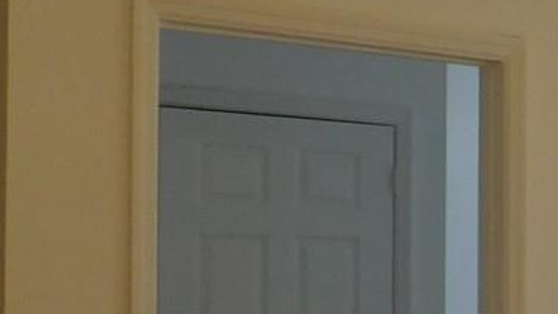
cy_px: 258
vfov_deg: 11.2
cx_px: 1089
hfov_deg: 15.9
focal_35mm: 108
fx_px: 1599
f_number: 3
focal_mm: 4
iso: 125
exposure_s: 1/50
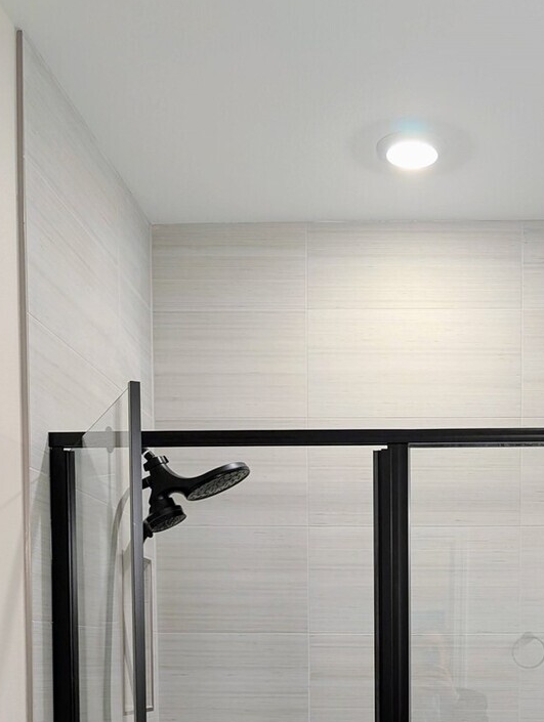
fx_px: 1024
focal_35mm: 49
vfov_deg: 35.7
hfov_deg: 29.1
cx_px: 432
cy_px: 695
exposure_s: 1/30
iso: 28
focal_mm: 6.9
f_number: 1.68
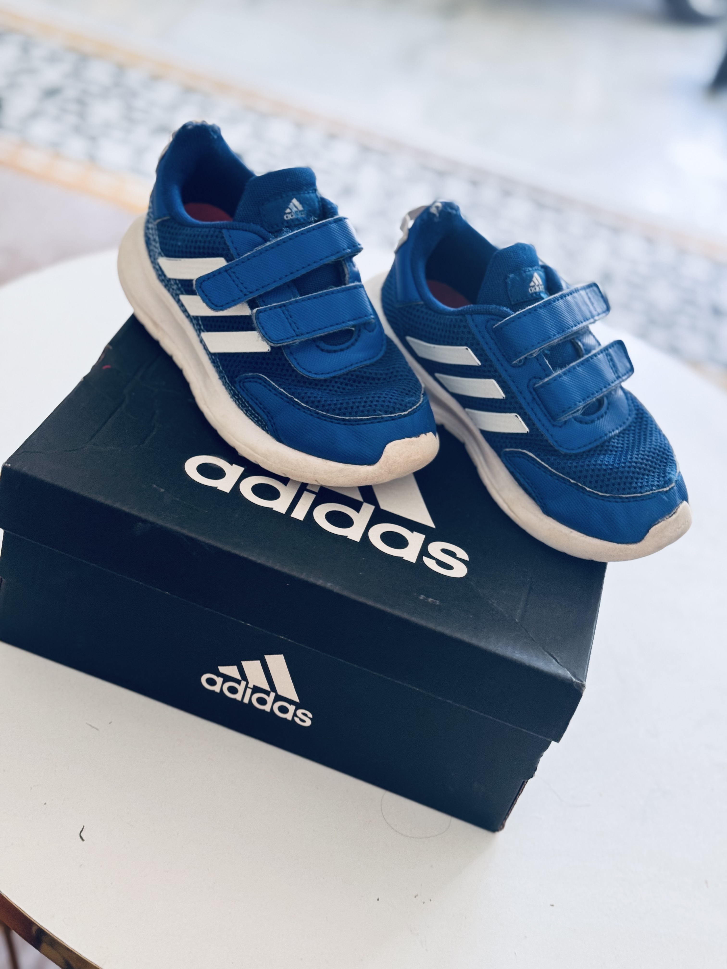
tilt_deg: -39.1
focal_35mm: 48
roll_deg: -17.3
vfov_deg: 39.7
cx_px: 364
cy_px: 484
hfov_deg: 30.3
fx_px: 1344
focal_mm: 6.76
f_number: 1.78
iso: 160
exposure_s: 1/60
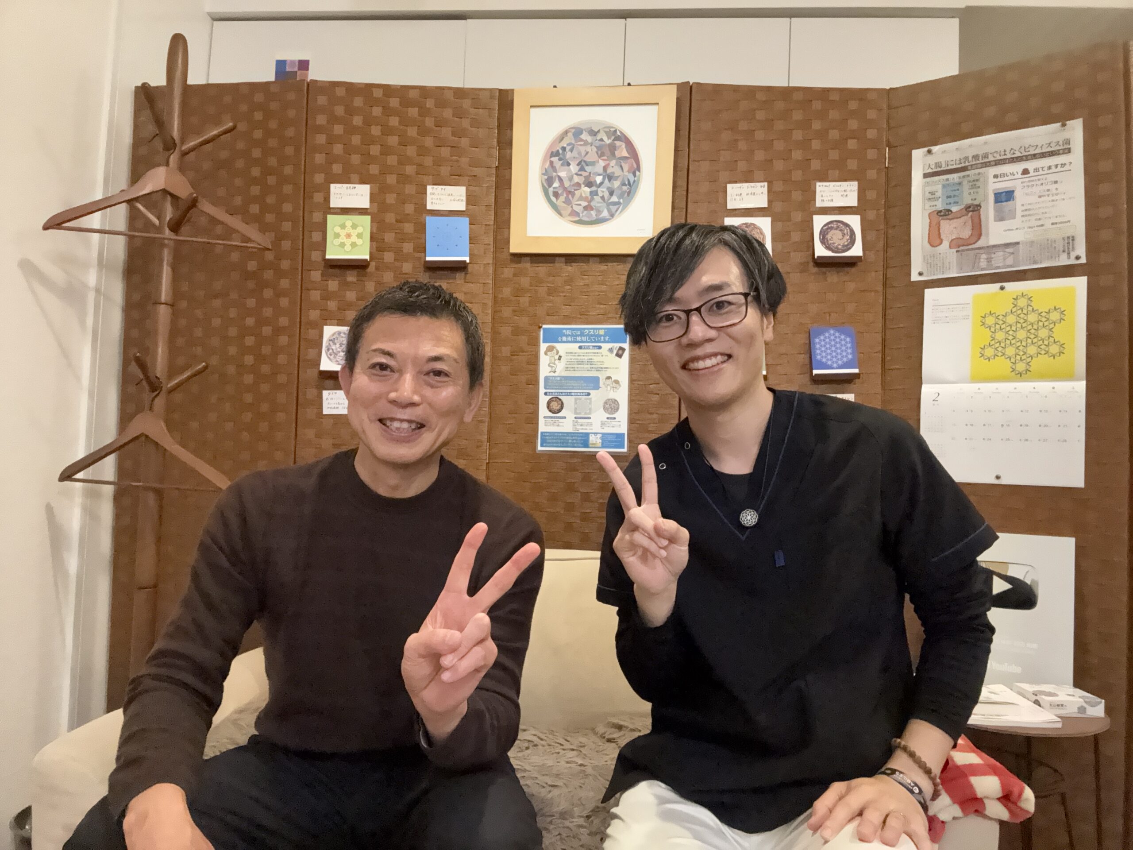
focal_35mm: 23
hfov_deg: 73.9
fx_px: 753
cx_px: 566
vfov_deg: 58.9
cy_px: 425
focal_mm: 2.69
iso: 500
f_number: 1.9
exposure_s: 1/29
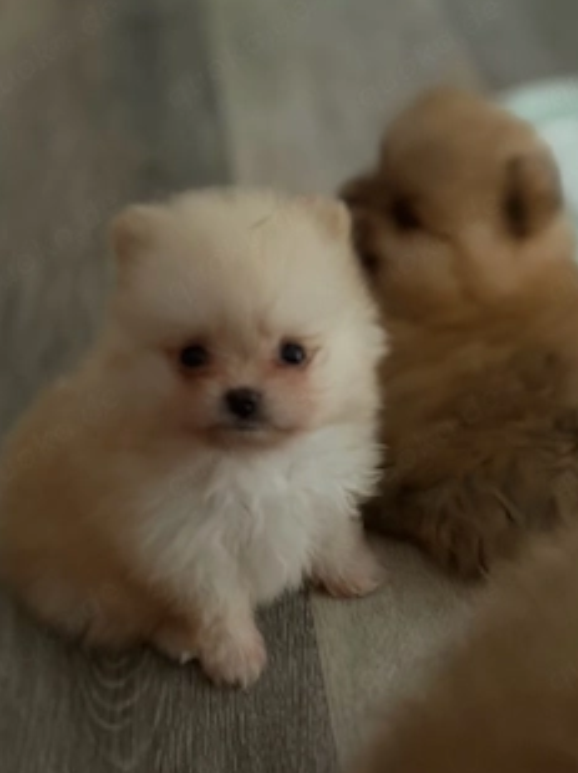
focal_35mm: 62
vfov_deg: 31.1
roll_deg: -5.8
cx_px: 291
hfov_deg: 23.6
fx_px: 1382
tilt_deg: -38.9
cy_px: 469
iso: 800
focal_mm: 6.76
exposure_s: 1/23
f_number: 1.78
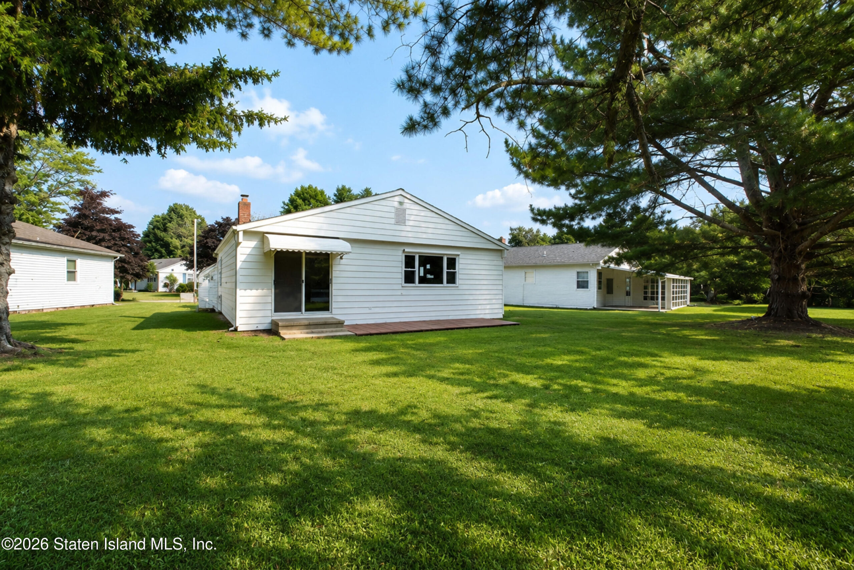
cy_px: 285
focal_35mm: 15
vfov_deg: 77.3
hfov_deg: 100.4
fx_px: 356
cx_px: 427
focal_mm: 10
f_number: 10
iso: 250
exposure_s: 1/100
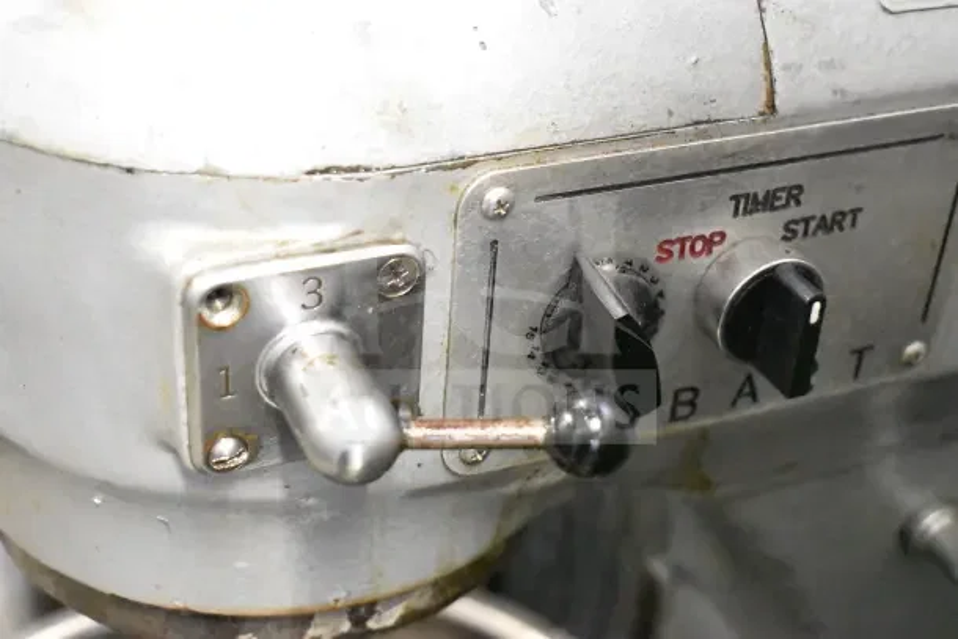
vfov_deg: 23.8
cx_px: 479
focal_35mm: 57
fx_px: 1517
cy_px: 320
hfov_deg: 35.0
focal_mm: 38
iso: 18000
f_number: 4.8
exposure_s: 1/60
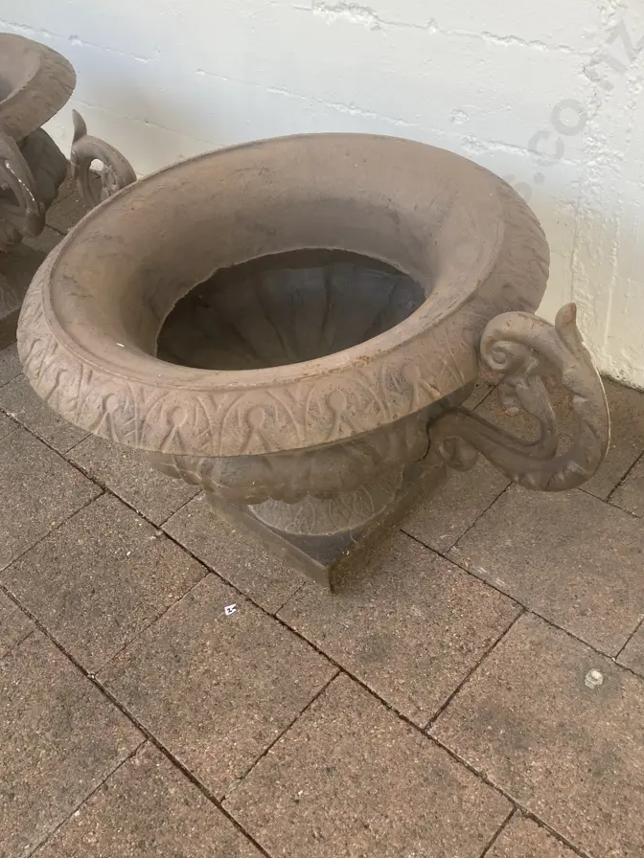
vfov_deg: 56.8
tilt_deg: -43.1
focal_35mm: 32
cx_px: 340
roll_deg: +10.5
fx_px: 794
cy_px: 421
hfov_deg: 44.1
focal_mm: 3.99
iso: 64
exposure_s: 1/121
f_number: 1.8
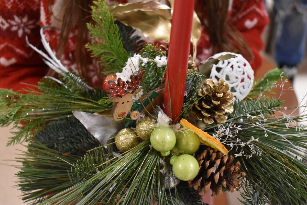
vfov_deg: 25.8
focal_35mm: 52
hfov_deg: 37.9
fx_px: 448
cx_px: 154
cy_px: 102
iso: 4000
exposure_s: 1/60
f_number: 4.5
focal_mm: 35
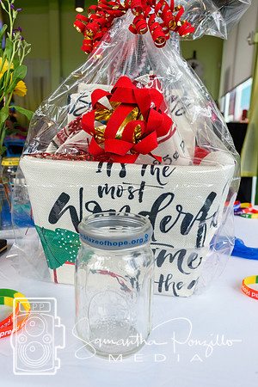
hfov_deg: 47.9
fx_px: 290
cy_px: 194
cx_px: 129
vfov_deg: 67.4
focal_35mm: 27
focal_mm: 18
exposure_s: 1/100
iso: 400
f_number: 5.6
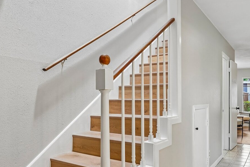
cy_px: 98
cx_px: 165
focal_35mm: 29
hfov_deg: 62.2
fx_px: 201
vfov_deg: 44.8
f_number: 8
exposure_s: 1/13
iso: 400
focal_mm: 16
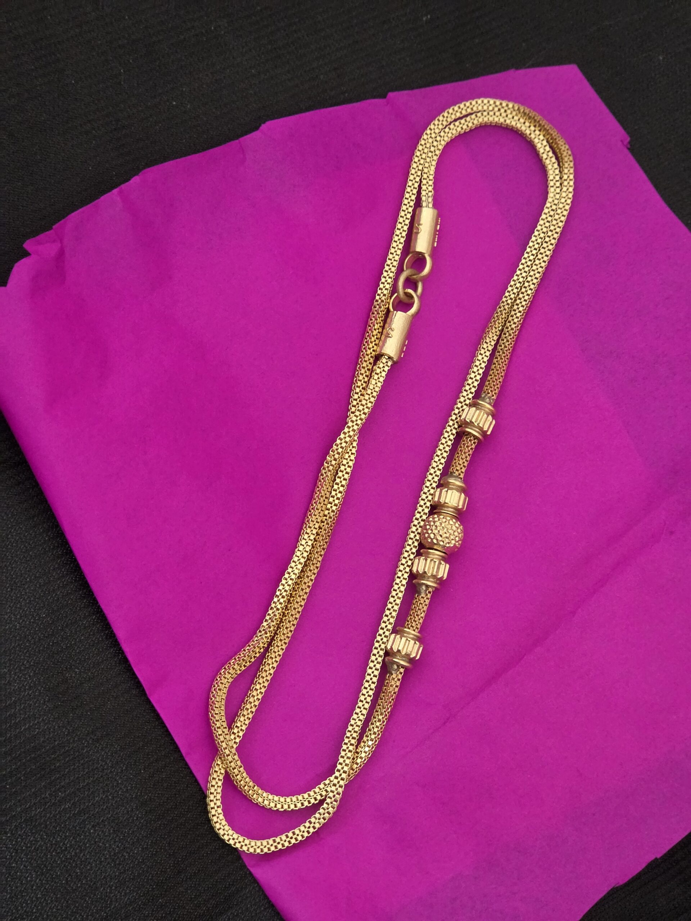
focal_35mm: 69
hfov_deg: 21.3
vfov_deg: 28.2
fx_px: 1836
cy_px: 460
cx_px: 346
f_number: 2.4
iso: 500
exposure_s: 1/33.3
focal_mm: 7
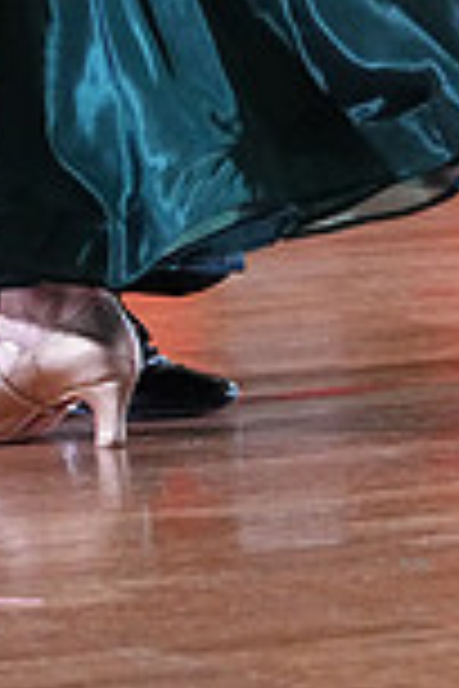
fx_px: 11895
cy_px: -405
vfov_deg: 3.3
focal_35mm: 622
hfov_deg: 2.2
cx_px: 11
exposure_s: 1/400
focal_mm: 164
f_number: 4.5
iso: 6400
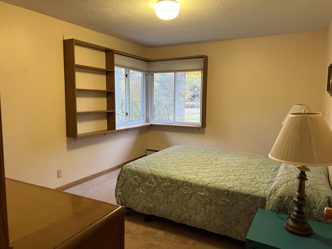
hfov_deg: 67.3
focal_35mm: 26
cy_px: 124
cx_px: 166
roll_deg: +0.6
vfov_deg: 53.1
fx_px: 249
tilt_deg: -5.4
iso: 160
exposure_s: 1/60
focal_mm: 5.7
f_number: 1.5
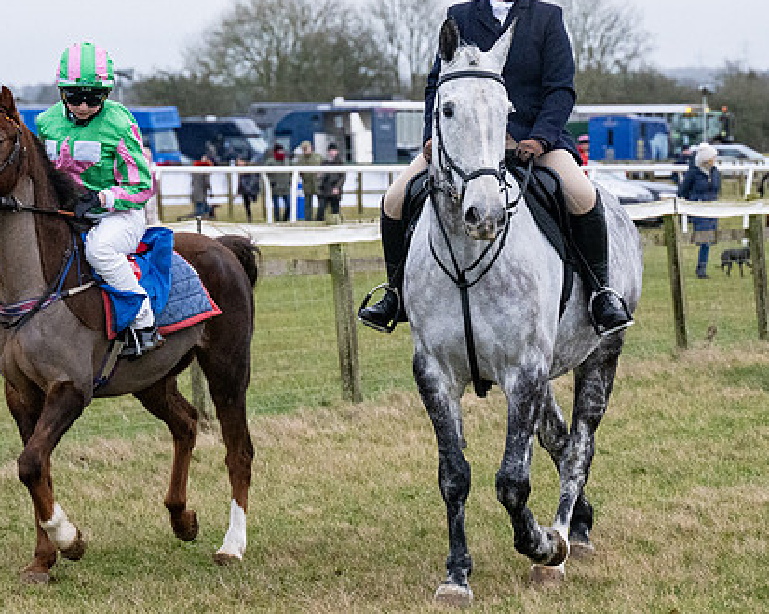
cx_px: 254
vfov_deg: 7.9
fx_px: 4459
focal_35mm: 196
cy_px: 132
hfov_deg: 9.8
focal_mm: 98
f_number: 5
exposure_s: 1/4000
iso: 2000
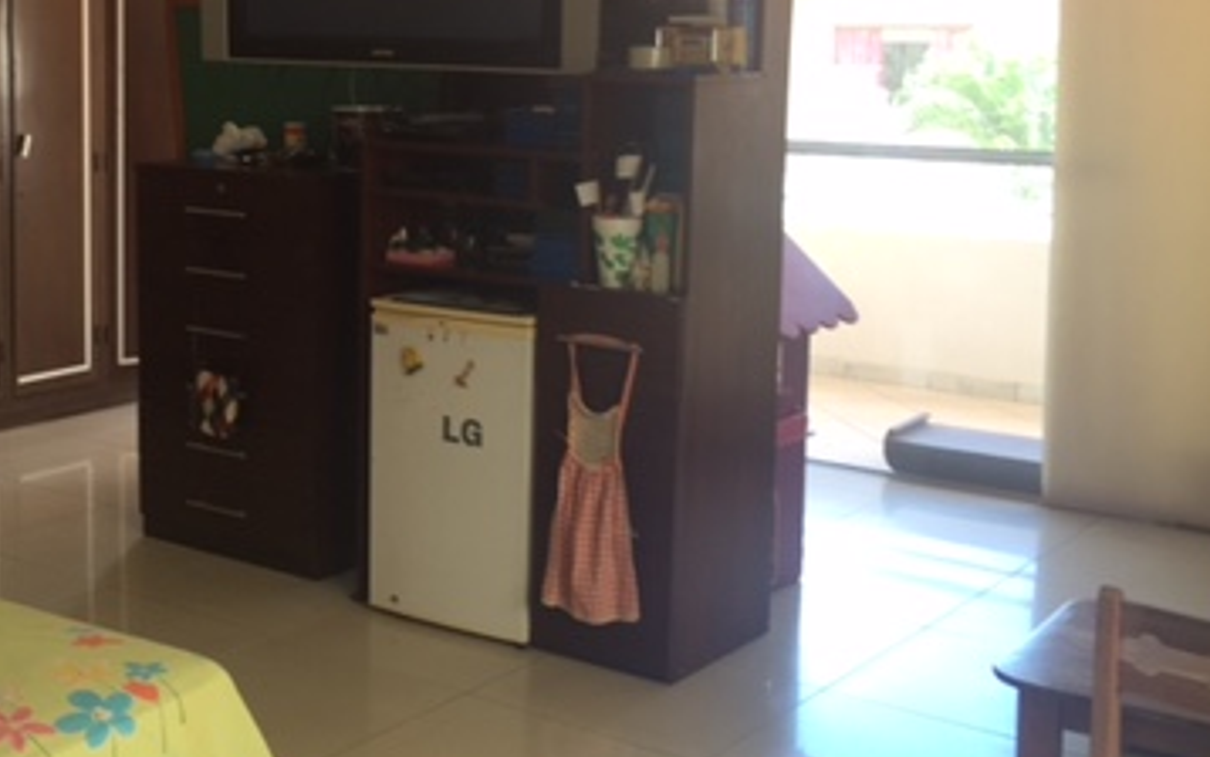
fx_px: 1814
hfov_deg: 35.5
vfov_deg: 23.5
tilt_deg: -8.2
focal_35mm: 55
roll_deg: -0.9
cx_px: 213
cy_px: 267
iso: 32
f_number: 2.2
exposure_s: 1/50
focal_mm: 4.15
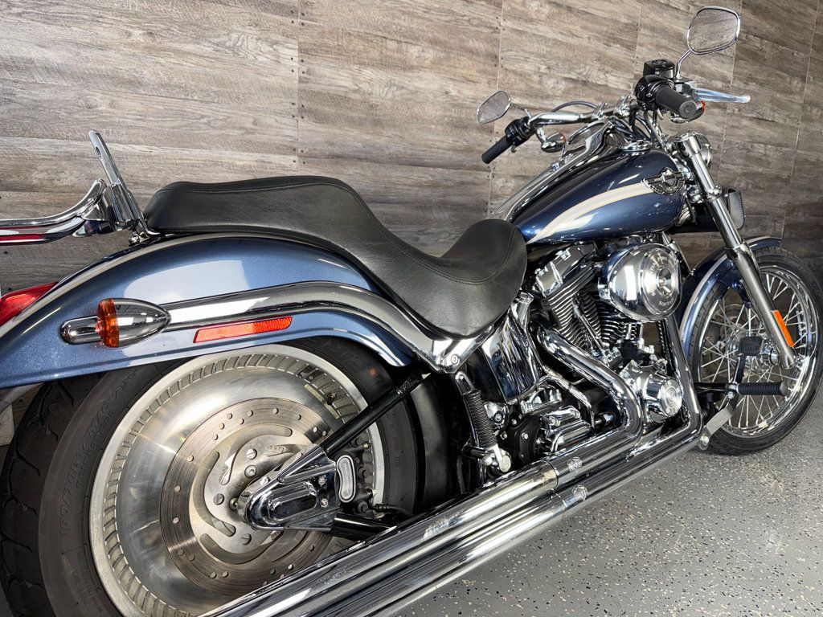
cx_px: 412
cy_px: 308
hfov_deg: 71.6
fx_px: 571
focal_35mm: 24
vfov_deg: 56.8
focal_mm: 6.76
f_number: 1.78
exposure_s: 1/34
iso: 50
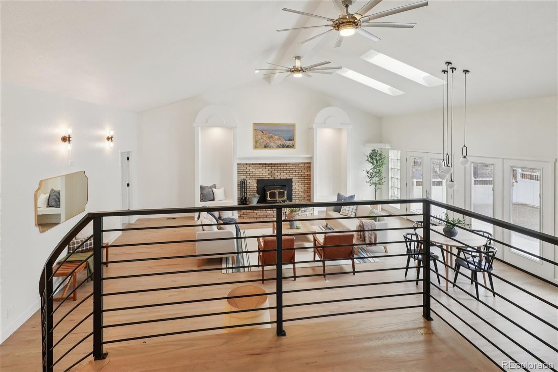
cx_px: 279
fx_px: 256
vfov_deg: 72.0
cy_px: 186
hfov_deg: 95.0
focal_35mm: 16
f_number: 8
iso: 320
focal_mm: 11
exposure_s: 1/30
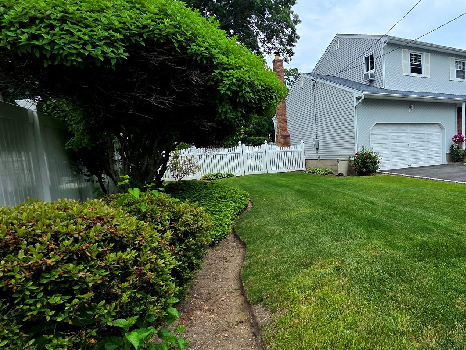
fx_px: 283
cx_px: 366
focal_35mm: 21
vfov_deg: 63.4
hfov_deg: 71.8
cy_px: 184
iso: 50
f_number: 2.2
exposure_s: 1/2500
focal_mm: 2.2
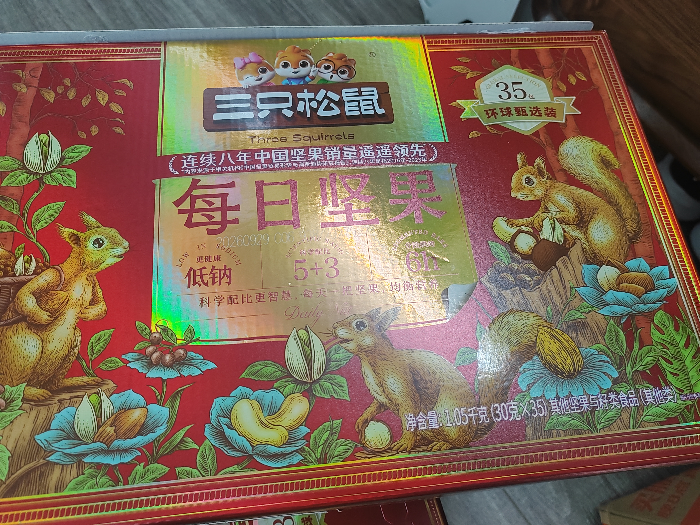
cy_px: 262
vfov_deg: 51.4
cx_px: 350
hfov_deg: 65.3
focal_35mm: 27
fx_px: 546
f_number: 1.9
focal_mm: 5.52
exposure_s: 1/50
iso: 250
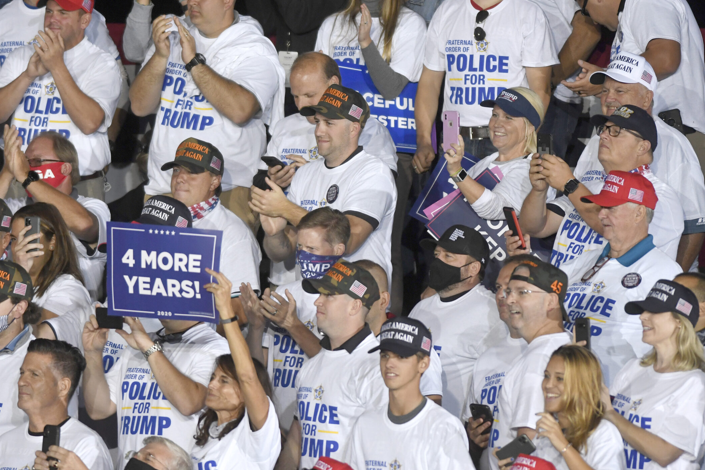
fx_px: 10732
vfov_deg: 2.5
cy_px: 197
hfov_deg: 3.8
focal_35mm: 548
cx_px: 280
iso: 1600
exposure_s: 1/3200
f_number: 2.8
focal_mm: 300
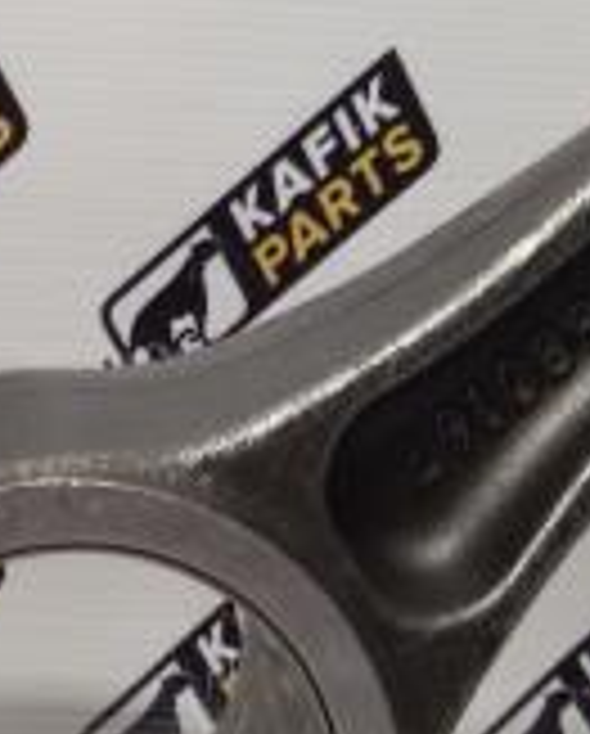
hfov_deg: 15.3
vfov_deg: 18.9
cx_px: 63
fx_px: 2177
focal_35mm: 100
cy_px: 606
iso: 50
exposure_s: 1/33
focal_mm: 2.93
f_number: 2.4
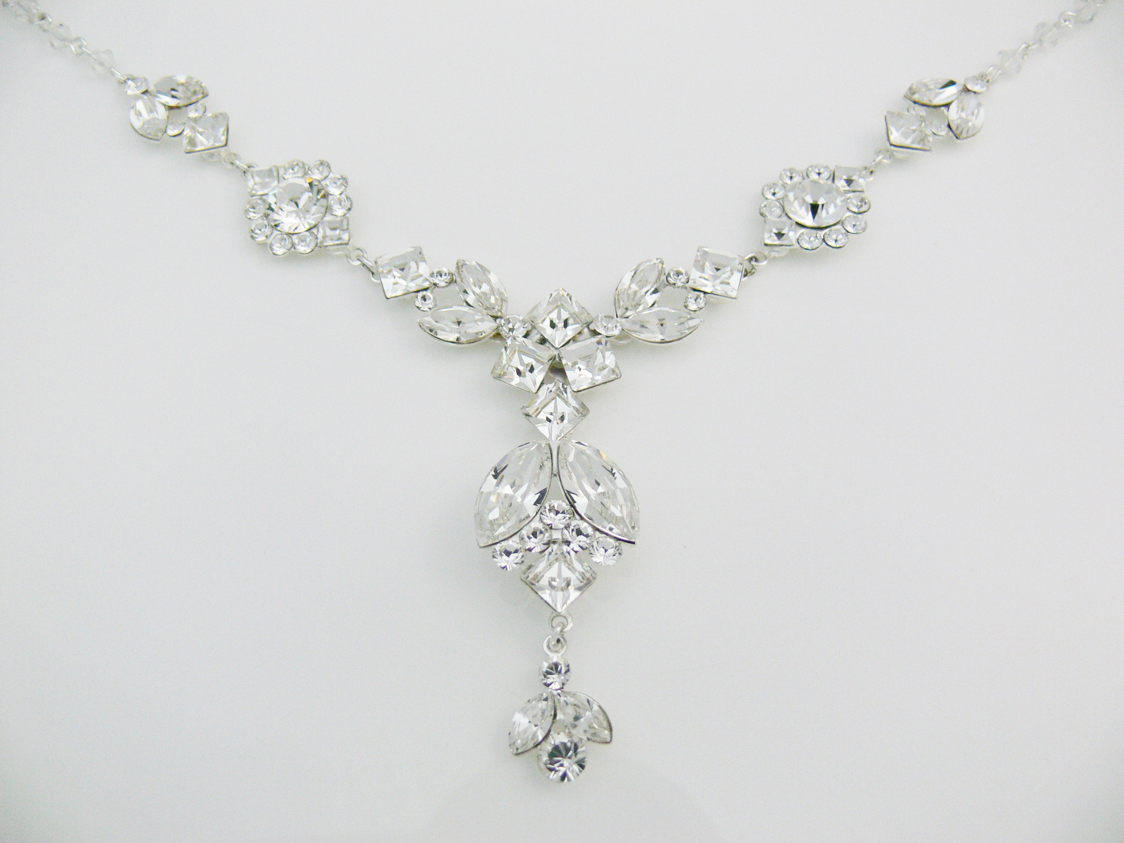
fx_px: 1136
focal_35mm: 35
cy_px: 422
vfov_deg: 40.7
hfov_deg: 52.6
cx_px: 562
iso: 200
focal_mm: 7.4
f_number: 2.8
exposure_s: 1/30
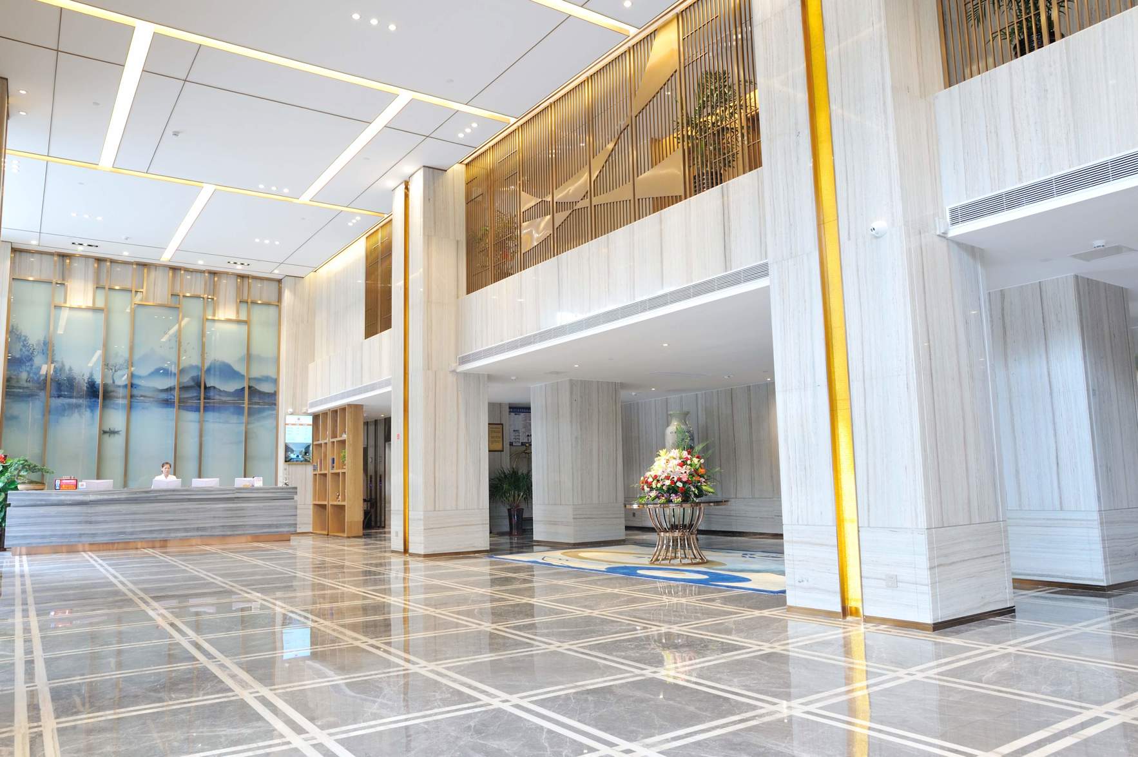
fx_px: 758
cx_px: 569
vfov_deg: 53.0
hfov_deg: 73.8
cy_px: 378
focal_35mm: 24
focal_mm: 24
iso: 400
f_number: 8
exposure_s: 1/13
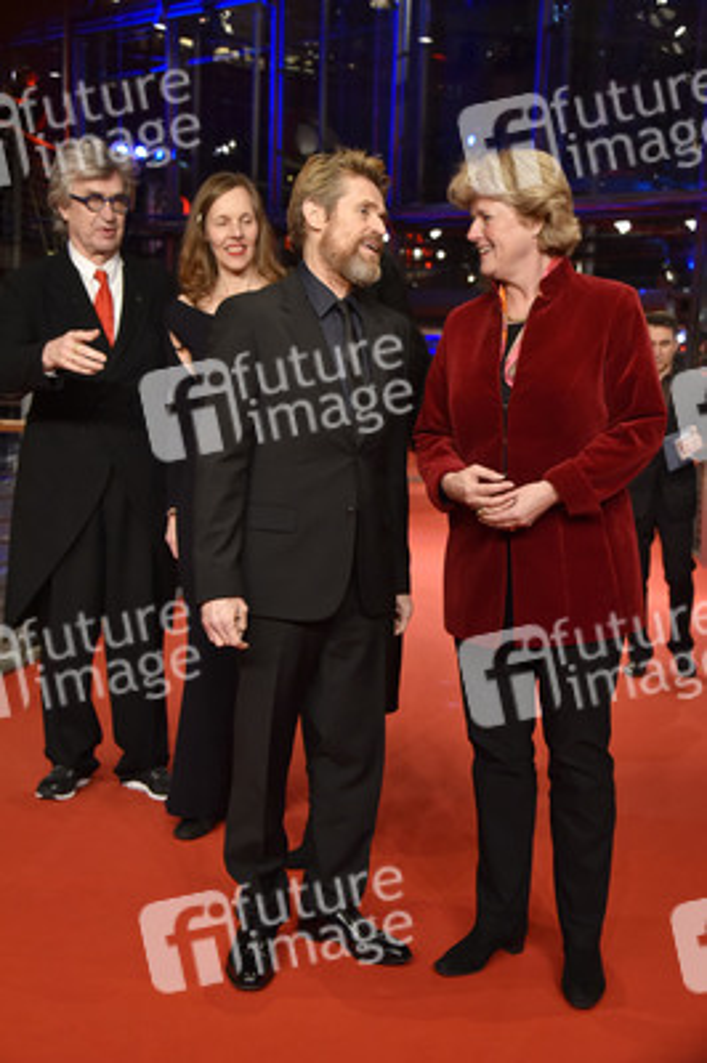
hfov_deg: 28.0
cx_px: 354
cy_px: 532
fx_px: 1416
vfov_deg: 41.1
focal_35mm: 48
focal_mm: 48
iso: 2500
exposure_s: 1/200
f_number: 5
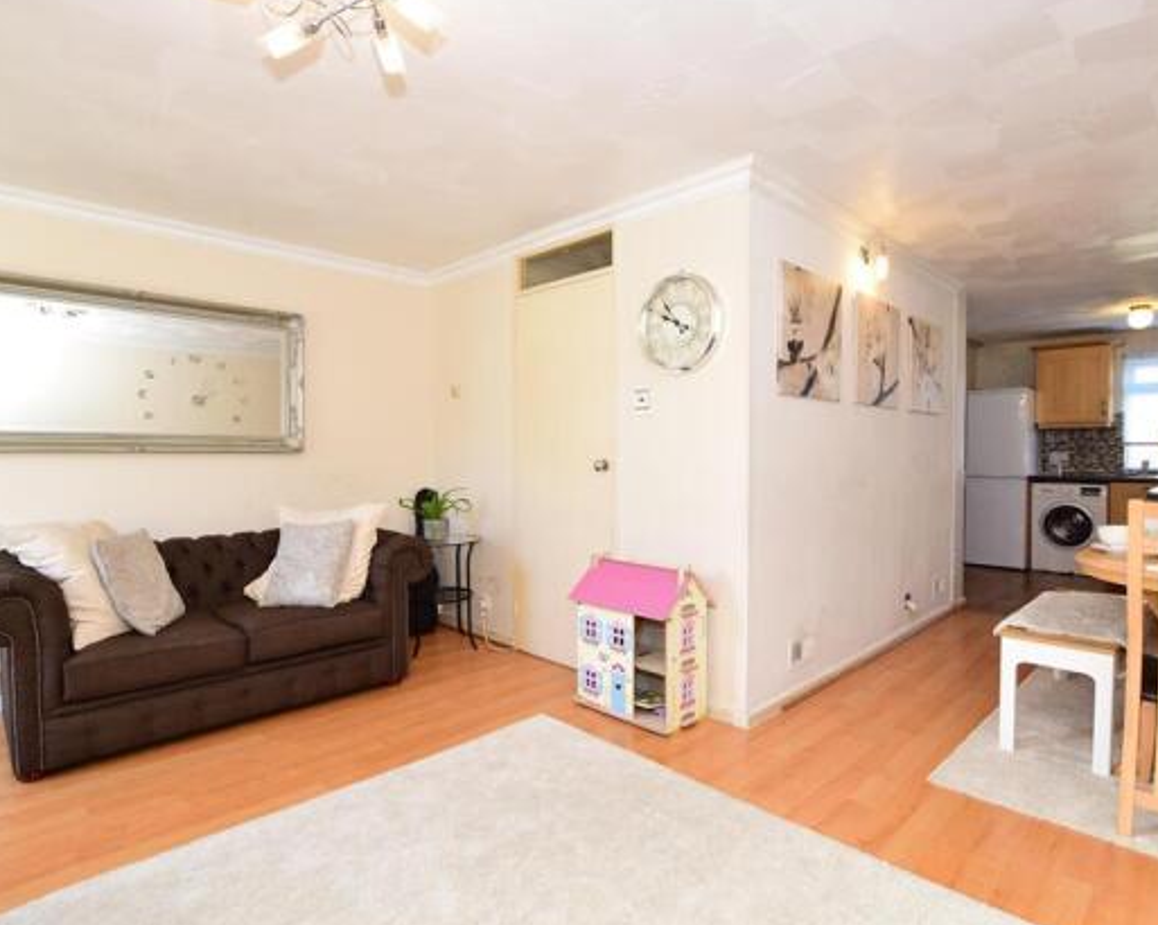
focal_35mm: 18
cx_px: 623
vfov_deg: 73.8
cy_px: 461
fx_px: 617
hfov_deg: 86.2
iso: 500
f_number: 5.6
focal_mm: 10
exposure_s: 1/40
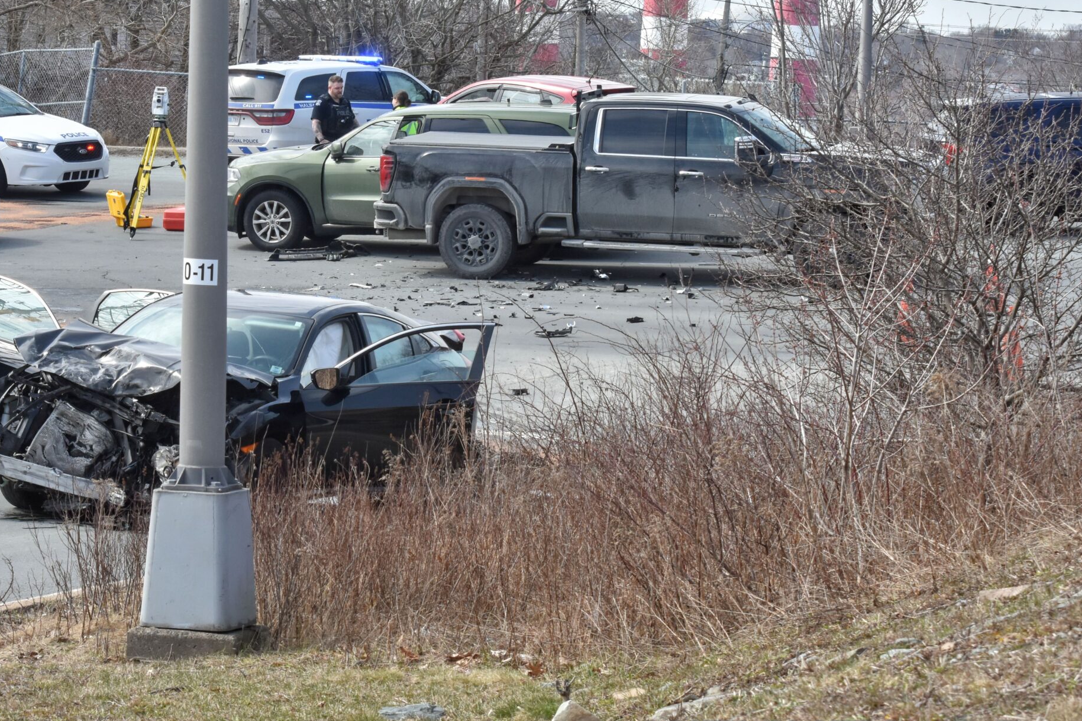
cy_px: 272
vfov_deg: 9.3
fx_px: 4417
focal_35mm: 147
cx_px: 430
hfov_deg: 14.0
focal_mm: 70
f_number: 8
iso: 500
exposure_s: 1/667
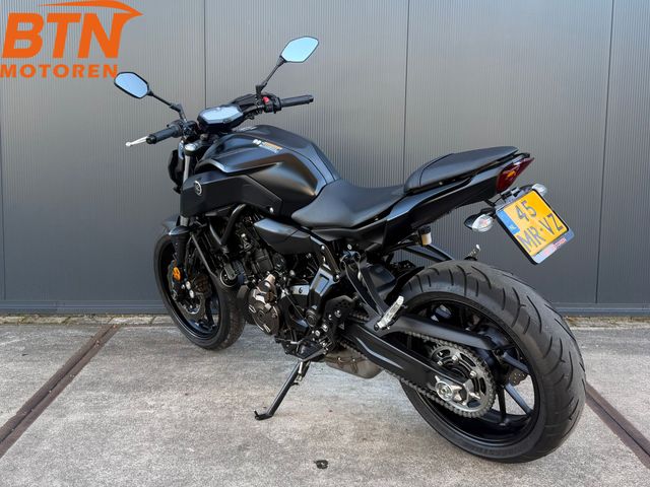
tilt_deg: -5.3
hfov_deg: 71.6
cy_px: 244
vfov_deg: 56.8
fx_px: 451
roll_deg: -0.1
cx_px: 325
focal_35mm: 24
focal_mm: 6.76
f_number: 1.78
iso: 64
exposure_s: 1/121
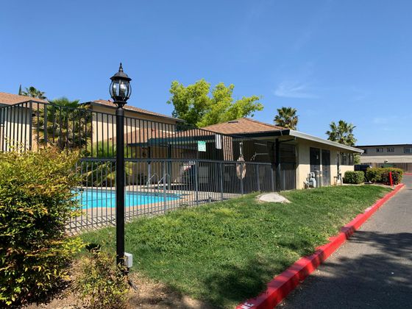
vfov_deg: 53.1
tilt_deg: +2.4
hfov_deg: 67.3
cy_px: 154
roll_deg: -0.1
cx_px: 206
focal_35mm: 26
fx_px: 309
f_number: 1.8
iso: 25
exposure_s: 1/1845
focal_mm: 4.25
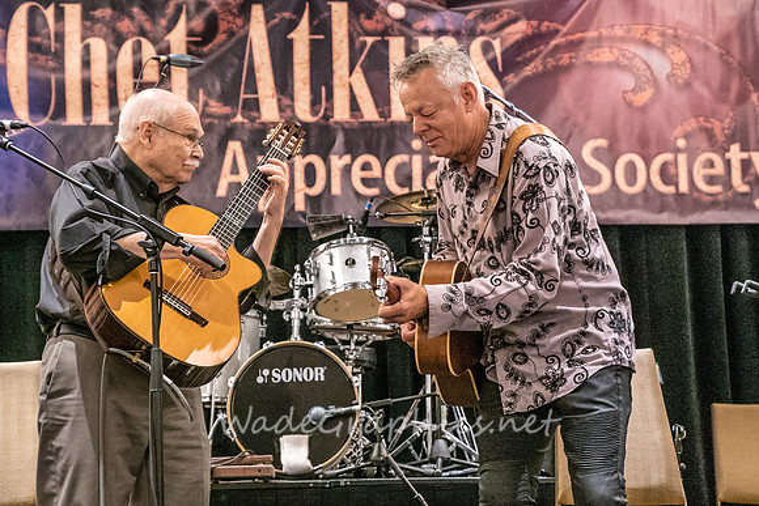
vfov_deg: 14.1
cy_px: 238
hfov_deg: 21.0
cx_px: 380
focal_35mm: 97
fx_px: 2049
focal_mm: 69
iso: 8000
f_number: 5.6
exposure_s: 1/160
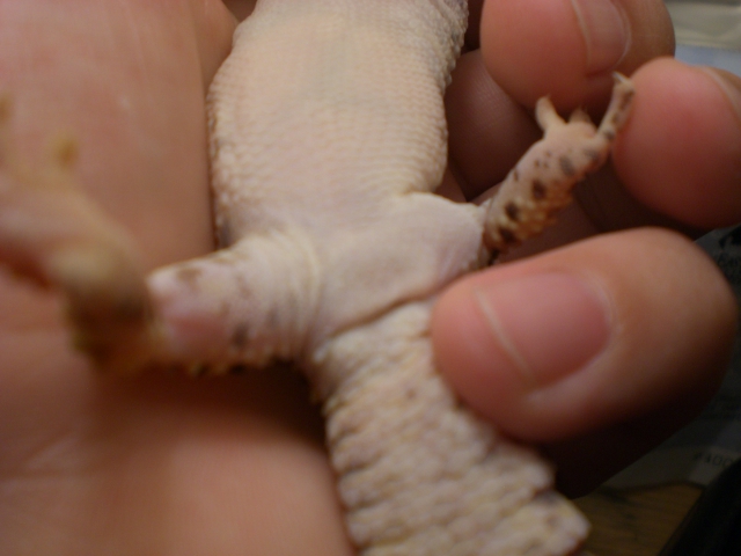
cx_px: 370
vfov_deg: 37.7
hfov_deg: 49.0
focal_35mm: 38
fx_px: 813
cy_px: 278
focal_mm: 6.3
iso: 100
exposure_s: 1/200
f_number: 3.1
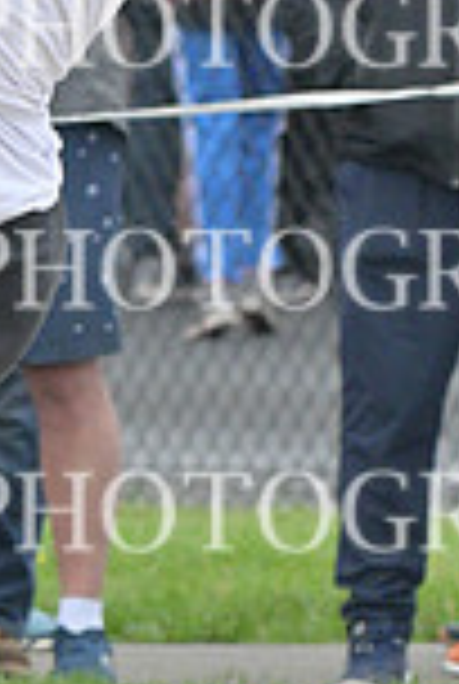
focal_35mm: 1028
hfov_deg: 1.3
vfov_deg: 2.0
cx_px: -79
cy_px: 148
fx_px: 19570
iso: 2500
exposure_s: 1/2000
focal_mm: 180
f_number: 5.6
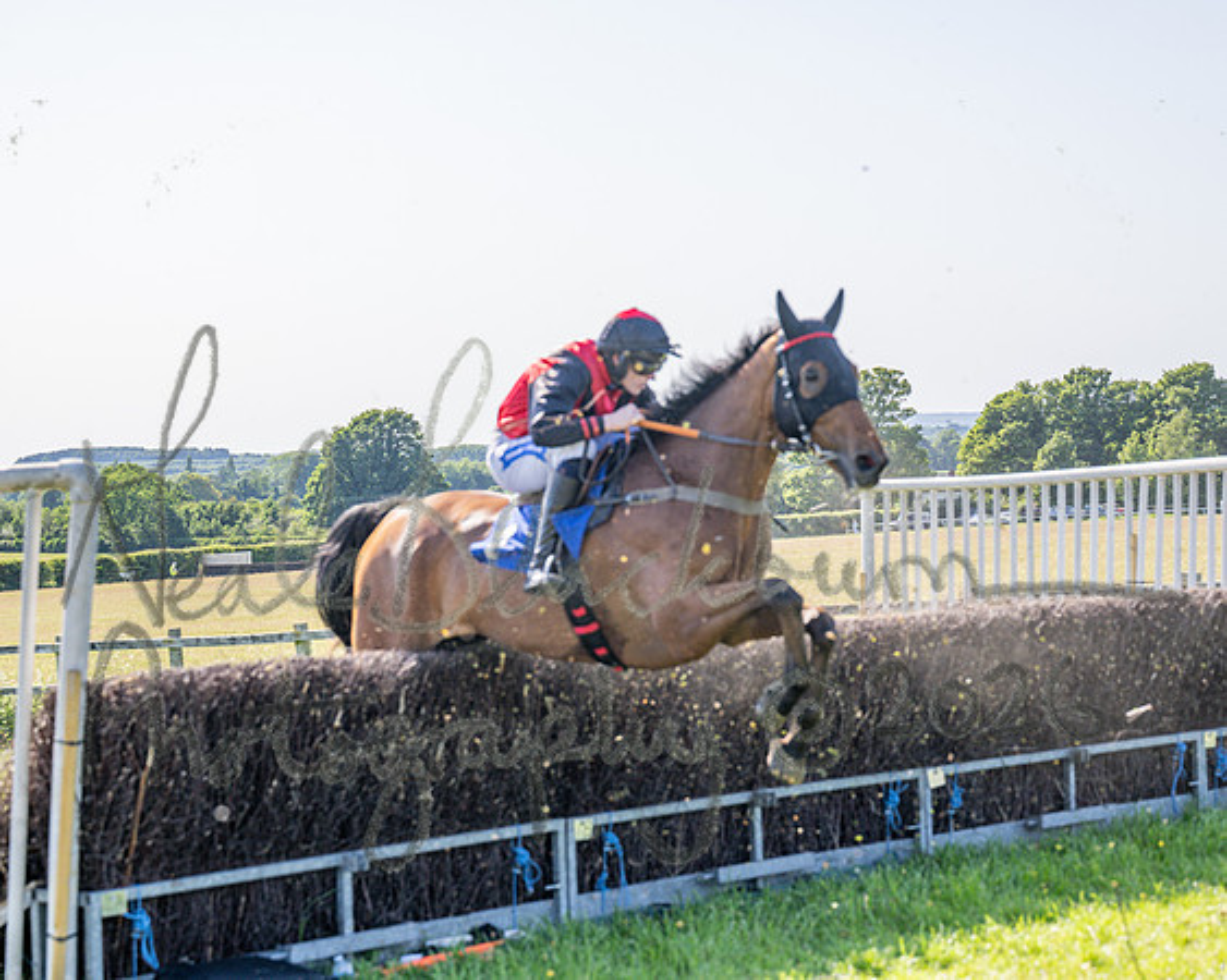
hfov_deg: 24.2
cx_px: 614
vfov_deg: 19.4
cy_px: 490
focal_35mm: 79
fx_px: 2863
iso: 200
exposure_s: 1/1600
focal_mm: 70
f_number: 4
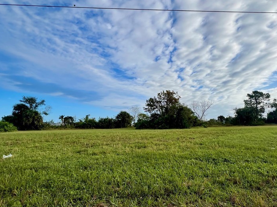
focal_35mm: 19
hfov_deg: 84.6
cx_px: 147
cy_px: 115
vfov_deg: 68.4
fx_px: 152
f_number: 1.8
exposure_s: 1/2137
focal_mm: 1.57
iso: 32
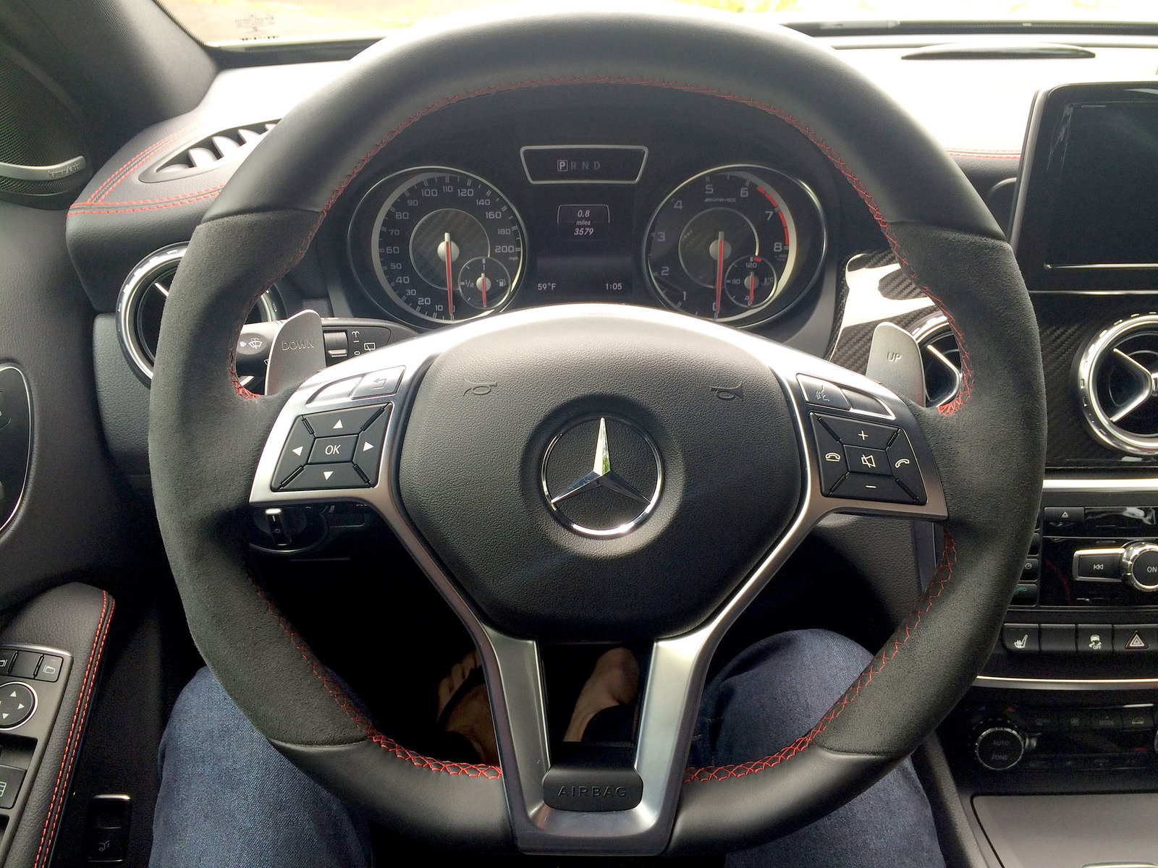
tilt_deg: -30.0
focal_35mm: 29
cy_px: 434
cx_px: 579
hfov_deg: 61.7
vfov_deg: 48.2
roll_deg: +2.4
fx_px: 970
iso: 32
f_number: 2.2
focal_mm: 4.15
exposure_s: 1/128
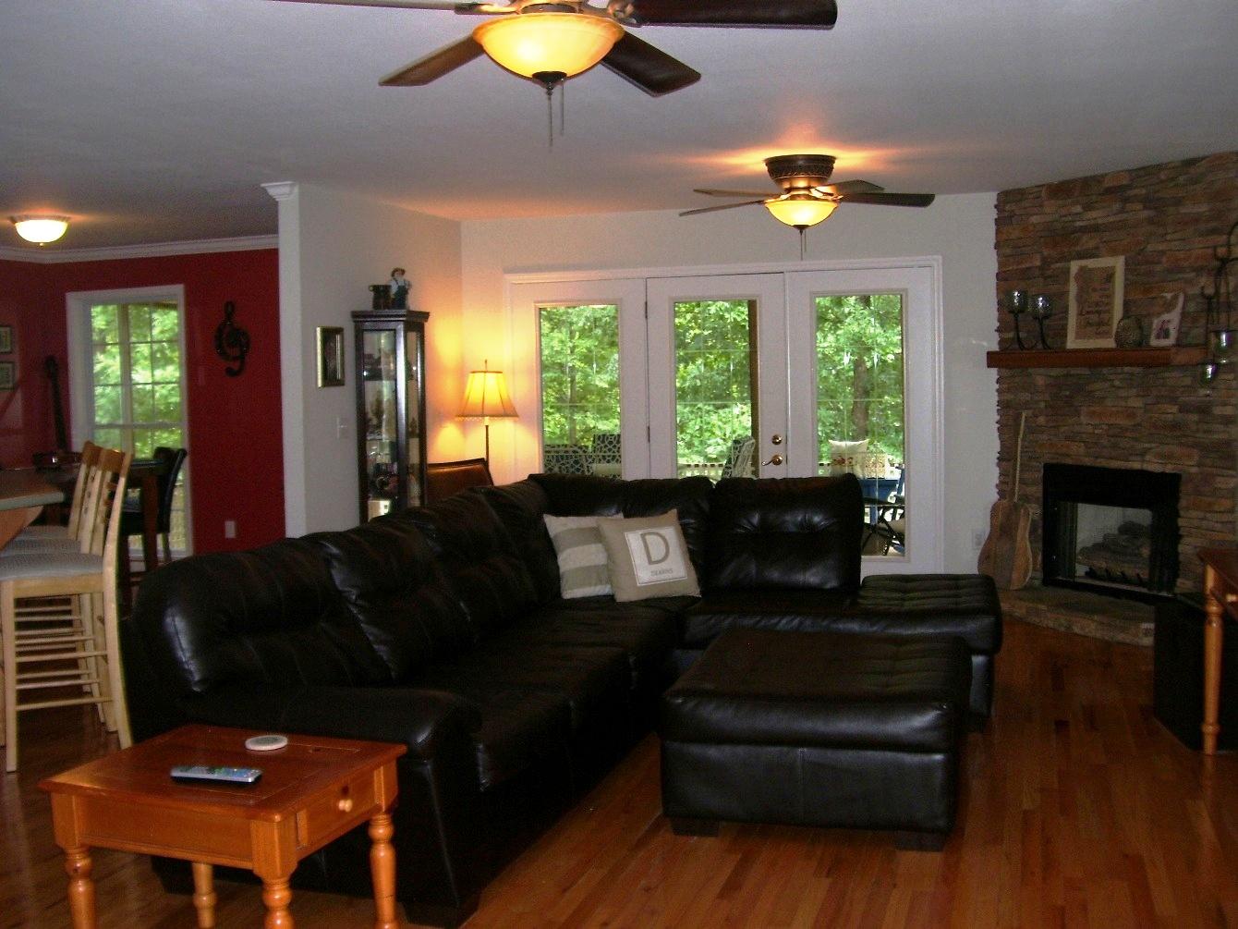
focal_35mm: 37
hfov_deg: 50.1
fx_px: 1323
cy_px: 464
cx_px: 619
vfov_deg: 38.7
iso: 80
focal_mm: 6
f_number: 2.7
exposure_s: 1/60
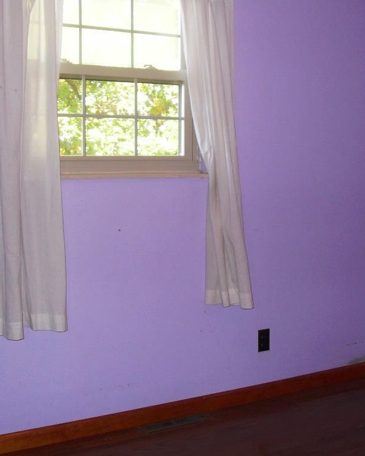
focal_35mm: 49
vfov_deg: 38.0
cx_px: 263
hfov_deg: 30.4
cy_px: 227
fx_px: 662
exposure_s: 1/45
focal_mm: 6.3
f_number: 2.8
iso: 100
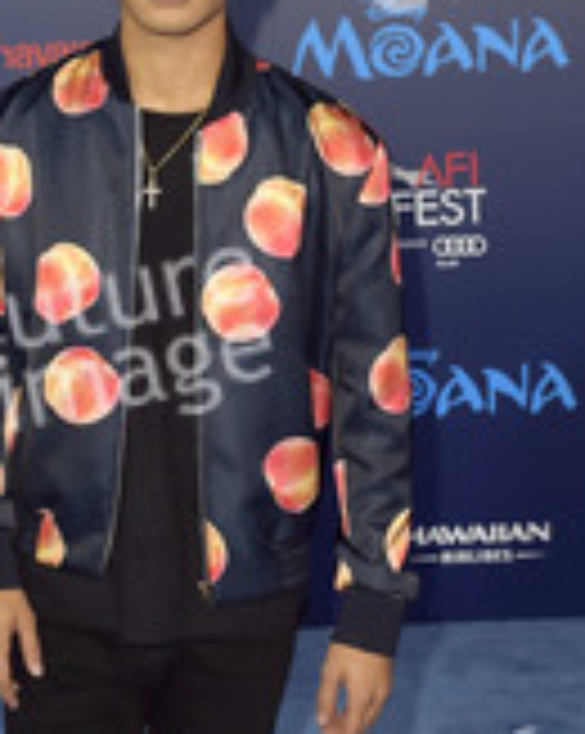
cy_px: 581
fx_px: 2103
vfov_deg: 19.6
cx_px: 173
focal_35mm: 97
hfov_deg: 15.8
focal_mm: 42
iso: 400
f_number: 4.5
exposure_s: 1/320
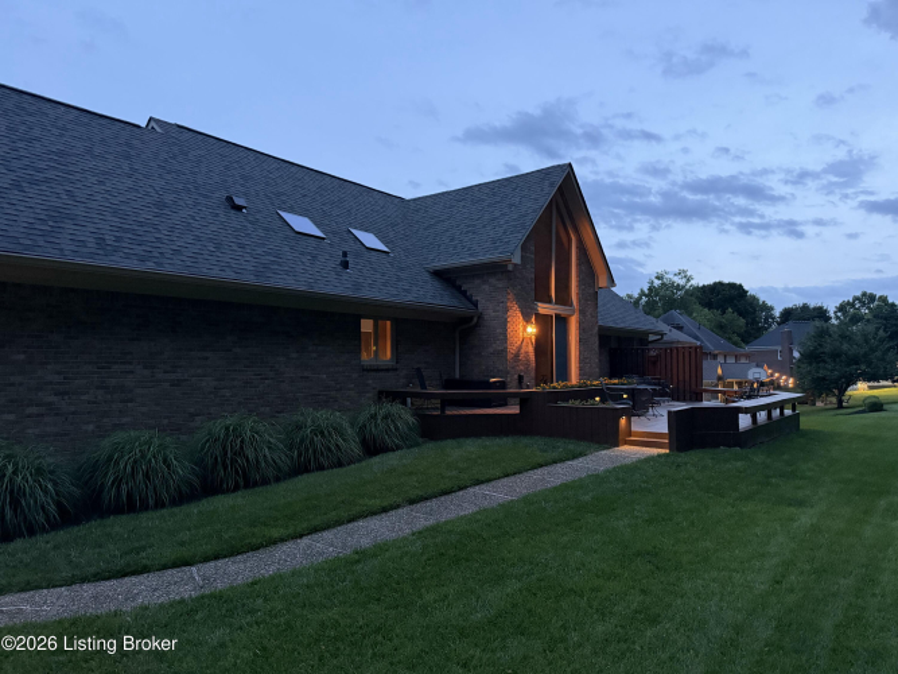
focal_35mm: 24
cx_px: 449
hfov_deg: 71.6
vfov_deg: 56.8
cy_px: 337
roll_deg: +0.9
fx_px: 622
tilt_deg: +1.9
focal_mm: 6.76
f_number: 1.78
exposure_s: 1/39
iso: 1000
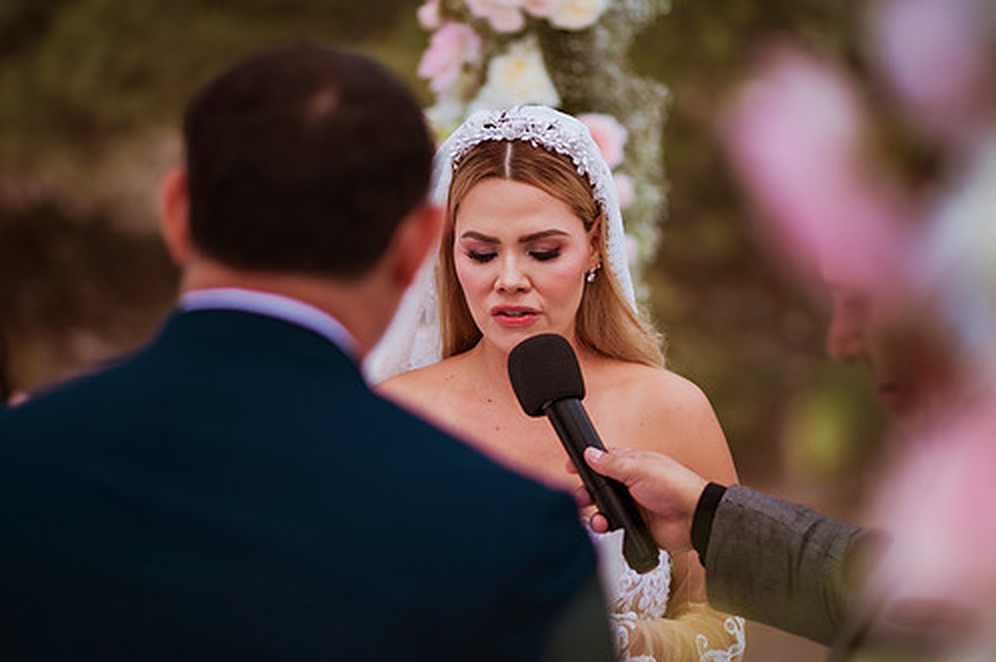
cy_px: 318
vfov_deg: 13.8
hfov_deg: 20.6
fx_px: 2736
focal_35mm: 99
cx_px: 482
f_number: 1.8
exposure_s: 1/2000
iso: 800
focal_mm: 85
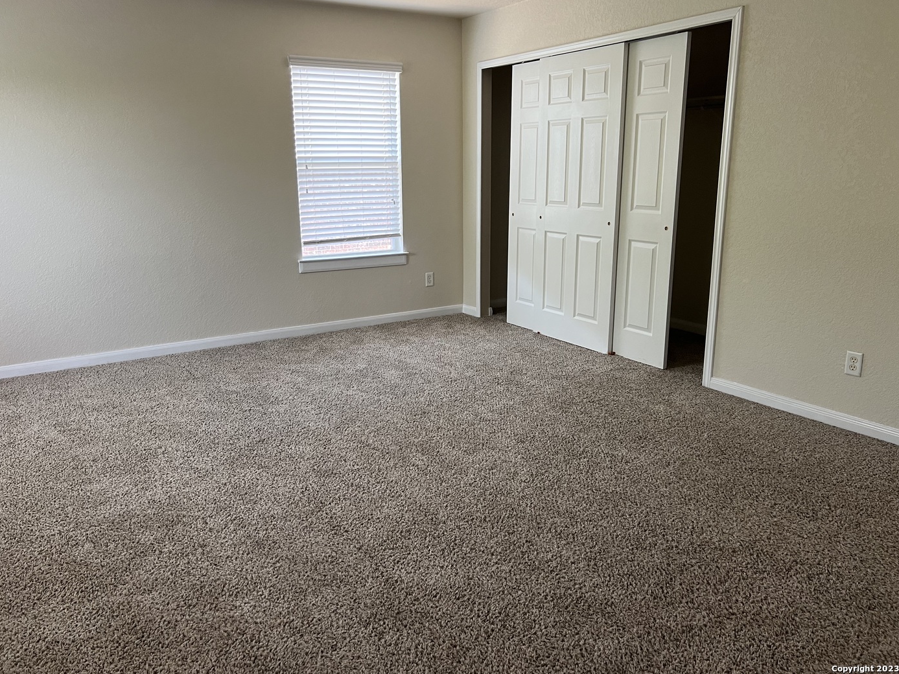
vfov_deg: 51.3
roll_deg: +0.4
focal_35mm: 27
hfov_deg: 65.3
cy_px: 334
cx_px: 434
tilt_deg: -13.6
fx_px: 701
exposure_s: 1/60
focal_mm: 5.7
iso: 100
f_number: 1.5
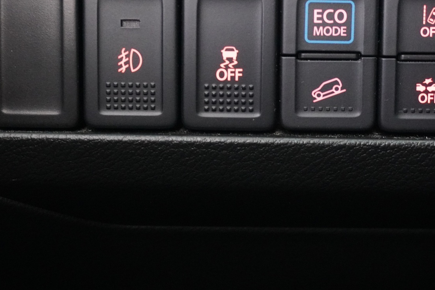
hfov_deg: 29.8
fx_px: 818
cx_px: 225
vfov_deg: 20.0
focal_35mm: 68
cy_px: 99
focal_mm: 31
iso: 6400
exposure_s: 1/10
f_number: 5
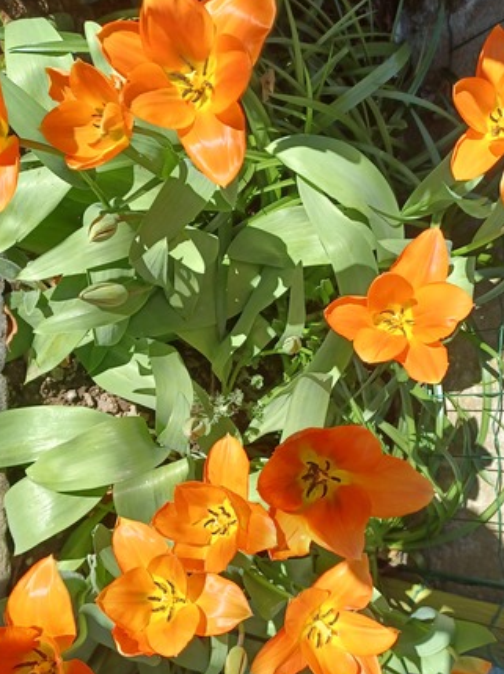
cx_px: 229
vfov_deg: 52.2
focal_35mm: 35
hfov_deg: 40.6
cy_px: 410
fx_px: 680
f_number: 1.8
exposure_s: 1/221
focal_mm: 4.6
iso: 32
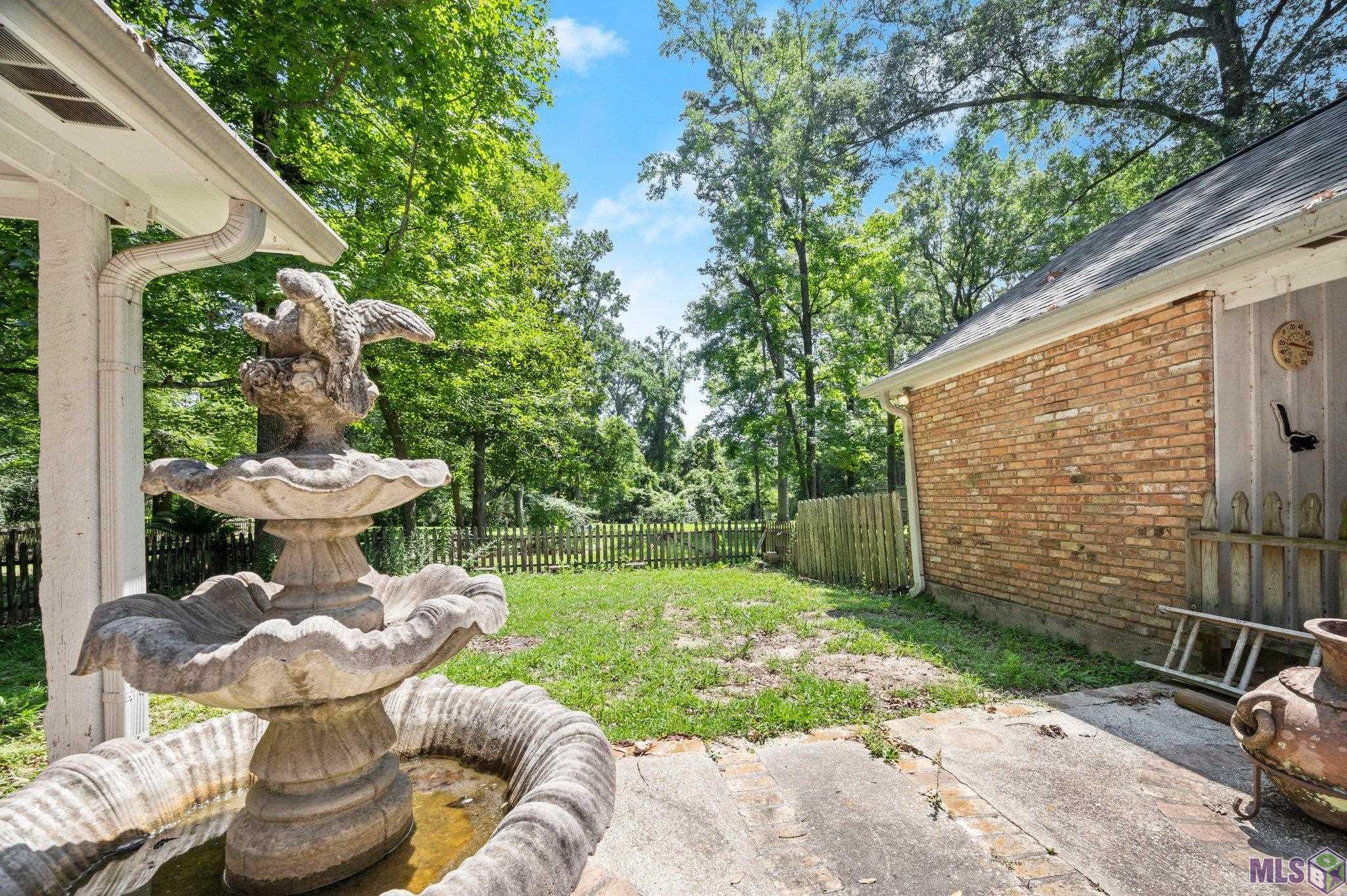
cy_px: 448
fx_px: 523
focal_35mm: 14
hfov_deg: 104.3
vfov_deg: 81.1
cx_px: 674
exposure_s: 1/250
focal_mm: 14
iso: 250
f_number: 10
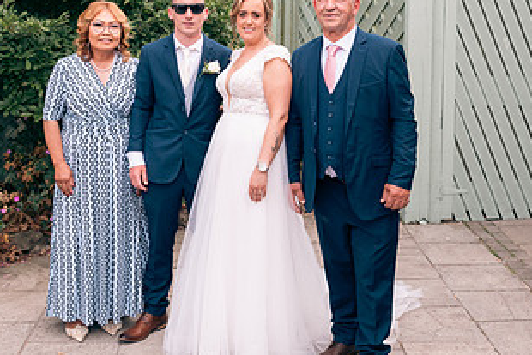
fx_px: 857
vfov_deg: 23.2
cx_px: 268
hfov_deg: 34.5
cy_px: 92
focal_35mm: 58
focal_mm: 31
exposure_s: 1/160
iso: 160
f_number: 6.3
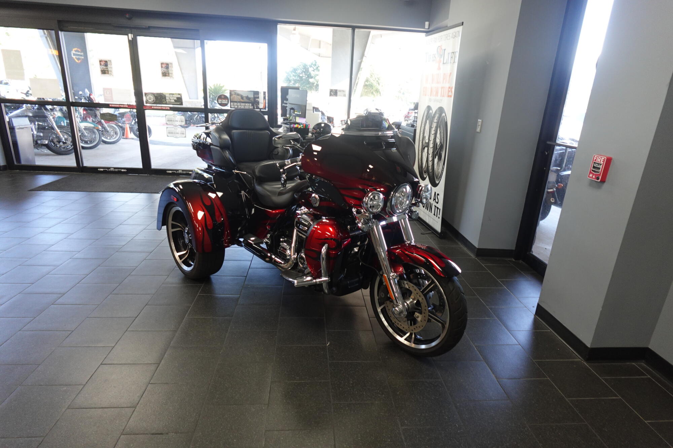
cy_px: 224
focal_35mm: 20
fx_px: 374
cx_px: 336
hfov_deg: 84.0
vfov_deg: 61.9
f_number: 2
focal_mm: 7.6
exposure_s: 1/80
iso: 400
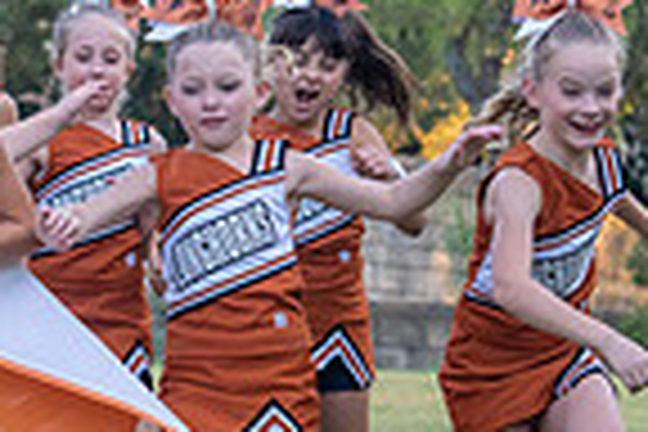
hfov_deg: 7.3
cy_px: 304
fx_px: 5076
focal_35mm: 282
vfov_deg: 4.9
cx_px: 108
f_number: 4
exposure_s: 1/1000
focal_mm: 70
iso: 1600
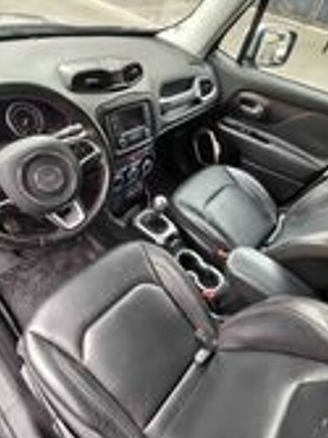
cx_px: 171
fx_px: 227
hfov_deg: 71.6
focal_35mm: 18
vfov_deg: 87.7
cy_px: 215
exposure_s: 1/60
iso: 500
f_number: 2.2
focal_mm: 1.67
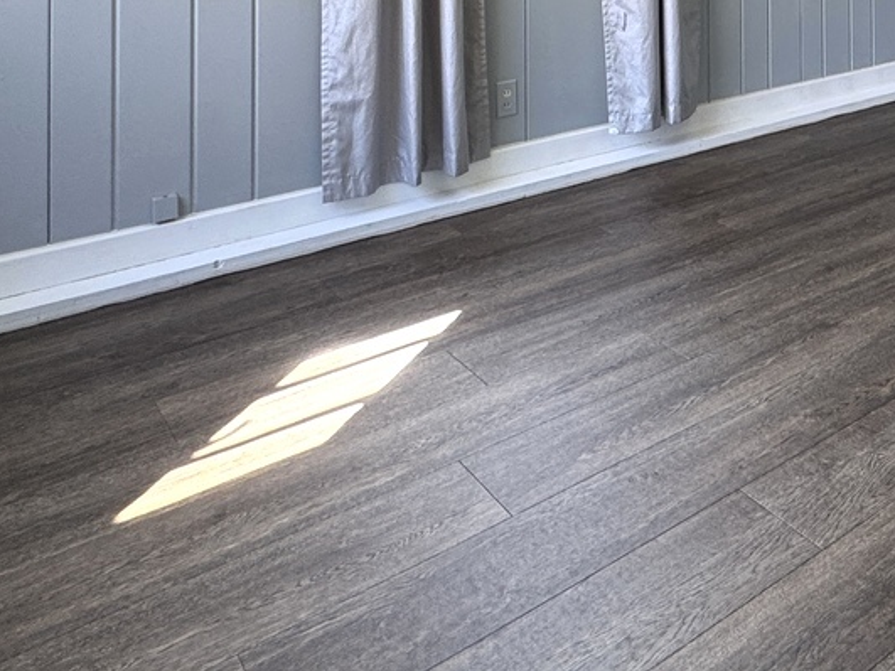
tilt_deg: +0.6
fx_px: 982
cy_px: -143
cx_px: 848
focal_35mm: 38
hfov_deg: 43.5
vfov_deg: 31.4
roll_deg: -0.5
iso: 80
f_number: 2.2
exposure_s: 1/99
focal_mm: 2.22
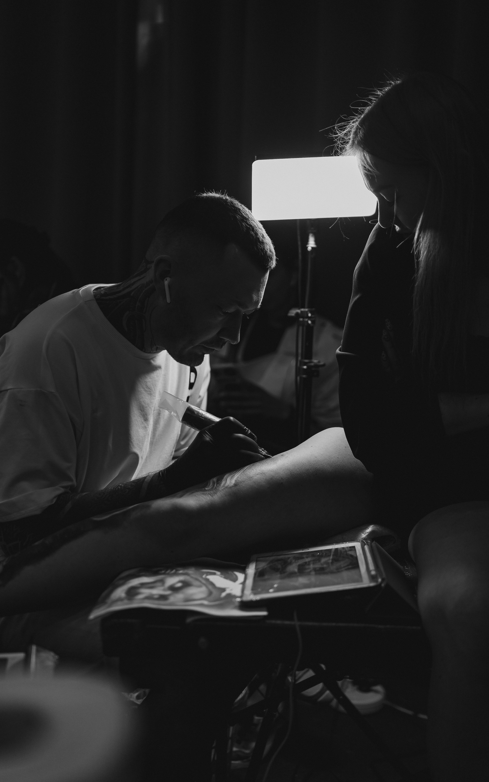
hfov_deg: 28.0
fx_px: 981
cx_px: 229
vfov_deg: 43.5
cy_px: 390
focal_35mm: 46
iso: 500
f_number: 1.8
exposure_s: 1/640
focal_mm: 45
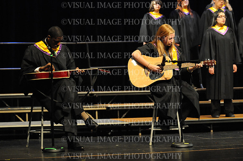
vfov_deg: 11.4
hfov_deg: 17.1
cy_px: 80
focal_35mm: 120
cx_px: 122
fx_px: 809
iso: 3200
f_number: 2.8
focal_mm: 80
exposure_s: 1/100
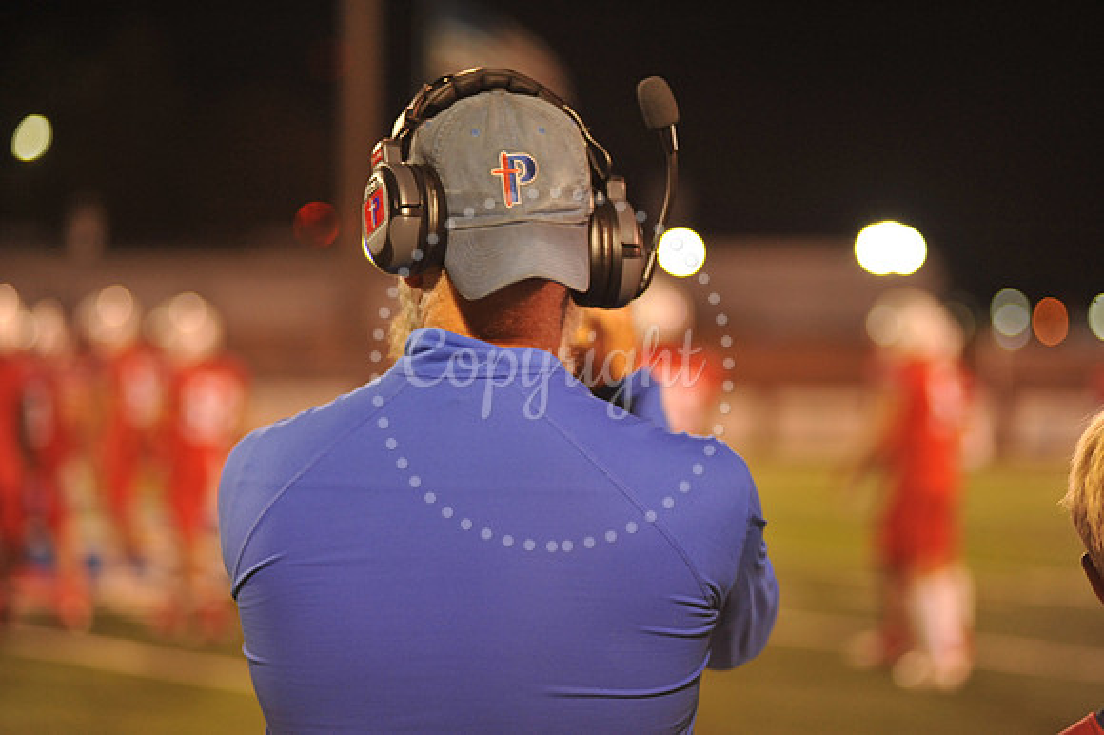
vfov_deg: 12.2
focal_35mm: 112
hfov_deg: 18.3
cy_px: 368
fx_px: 3433
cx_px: 552
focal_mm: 112
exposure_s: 1/200
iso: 2000
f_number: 2.8
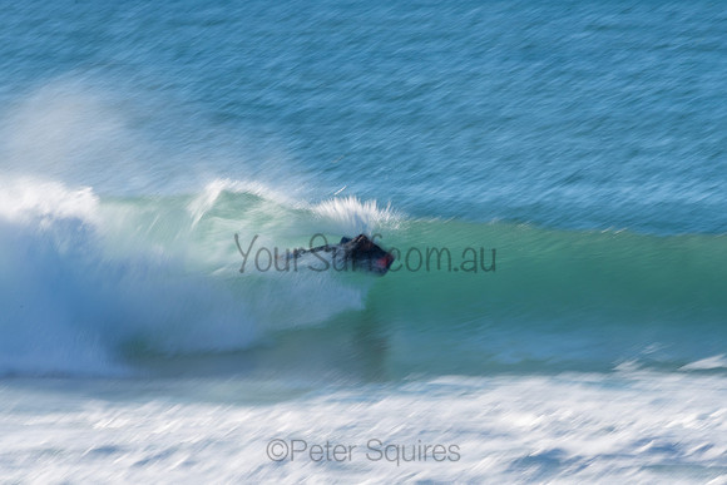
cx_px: 364
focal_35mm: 612
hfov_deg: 3.4
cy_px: 242
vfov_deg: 2.2
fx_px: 12369
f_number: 25
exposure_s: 1/30
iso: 64
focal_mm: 500
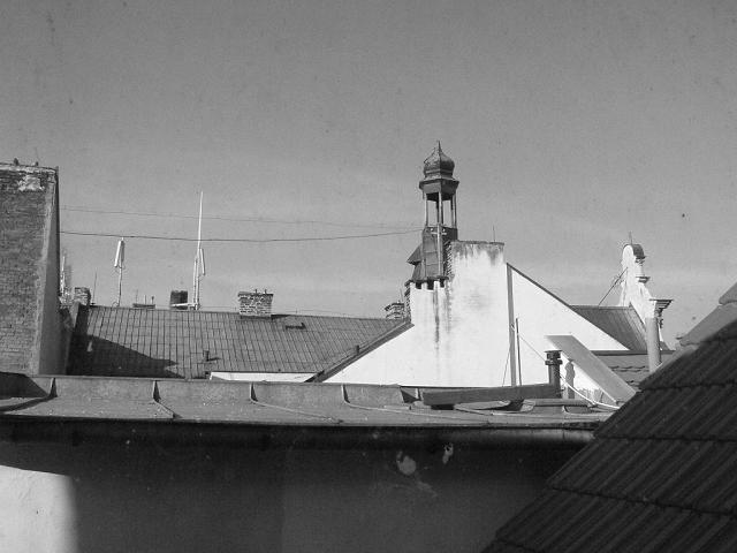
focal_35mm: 36
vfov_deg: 39.7
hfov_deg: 51.4
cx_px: 368
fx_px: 766
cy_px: 276
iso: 400
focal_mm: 6
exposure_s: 1/1000
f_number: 8
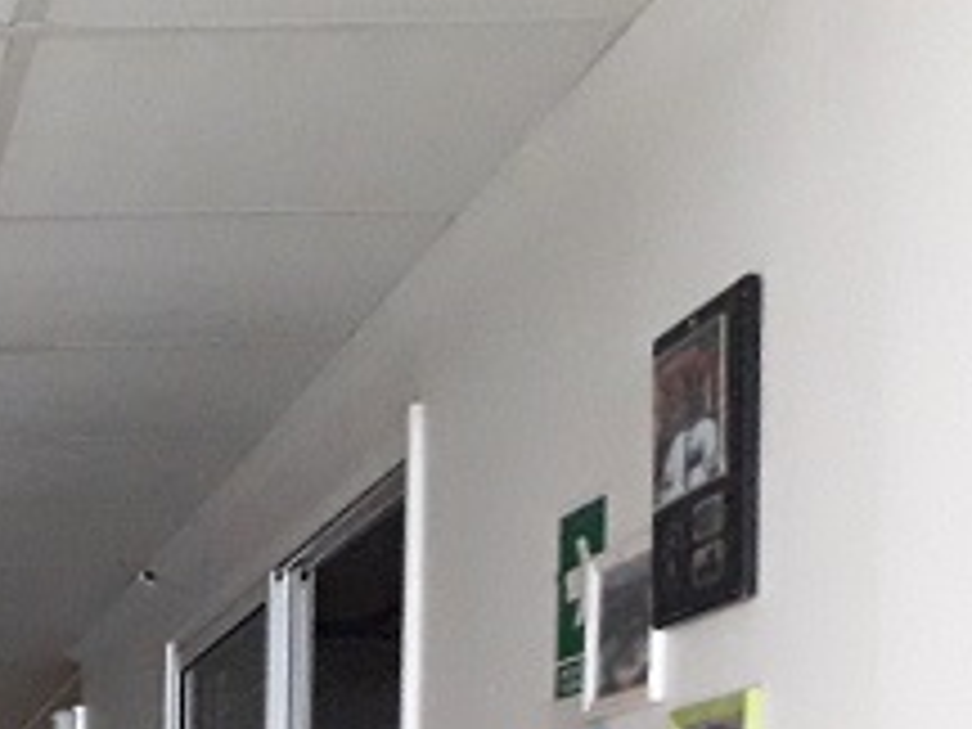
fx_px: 2808
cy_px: 1197
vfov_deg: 13.6
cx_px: -306
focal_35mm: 100
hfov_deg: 18.3
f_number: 1.9
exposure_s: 1/25
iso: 500
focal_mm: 3.6
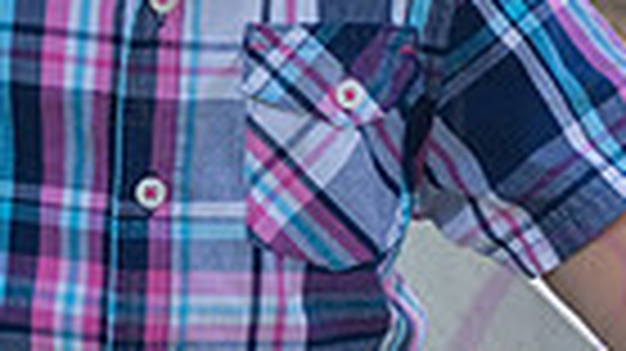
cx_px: 293
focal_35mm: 298
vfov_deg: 4.1
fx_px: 4944
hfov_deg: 7.2
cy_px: 315
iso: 400
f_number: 7.1
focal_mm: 68
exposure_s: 1/200
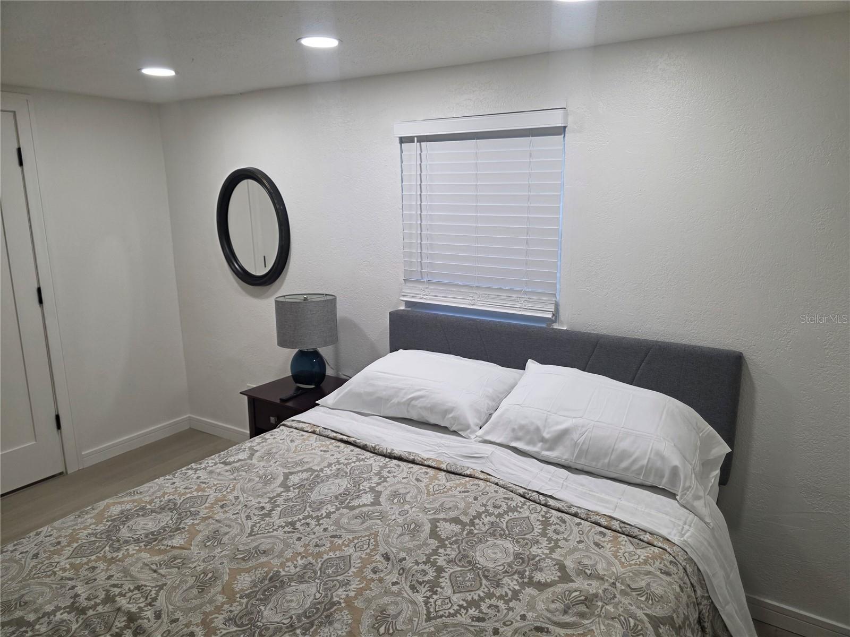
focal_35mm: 23
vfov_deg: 58.9
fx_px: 565
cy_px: 318
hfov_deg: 73.9
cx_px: 425
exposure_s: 1/120
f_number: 1.7
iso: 100
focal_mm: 6.3
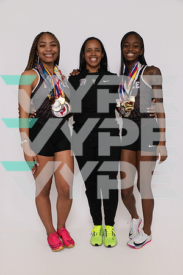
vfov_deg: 53.1
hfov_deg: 36.9
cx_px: 92
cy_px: 138
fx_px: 274
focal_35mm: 36
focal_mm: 36
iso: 640
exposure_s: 1/320
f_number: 8
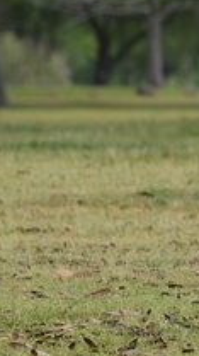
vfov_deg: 2.3
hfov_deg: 1.3
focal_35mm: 940
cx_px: -241
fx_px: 8850
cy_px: -49
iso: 250
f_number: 4
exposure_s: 1/1000
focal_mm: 122
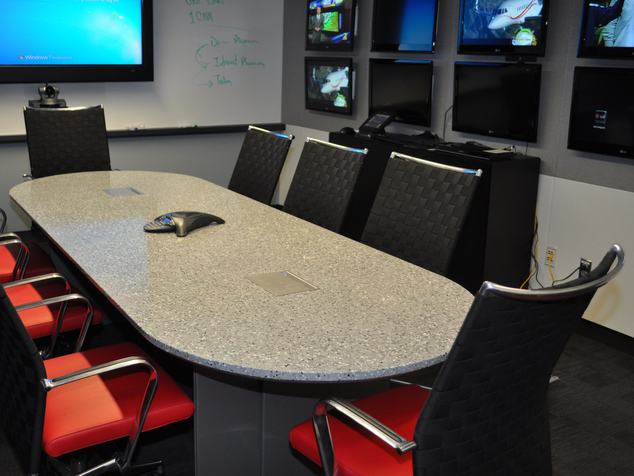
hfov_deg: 46.7
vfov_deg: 36.0
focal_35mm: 40
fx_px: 733
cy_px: 235
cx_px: 279
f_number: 4
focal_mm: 24
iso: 720
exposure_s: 1/60
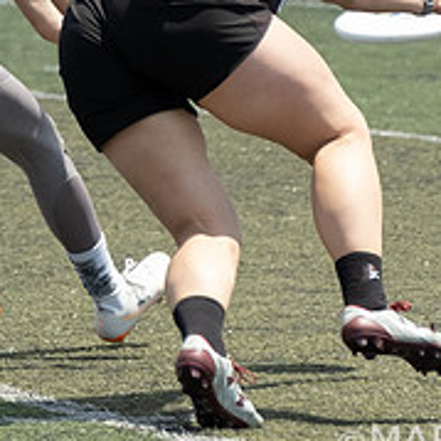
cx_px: 312
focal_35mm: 645
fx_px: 9297
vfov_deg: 2.7
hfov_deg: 2.7
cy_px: -140
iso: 100
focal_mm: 87.1
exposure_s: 1/1600
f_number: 2.8
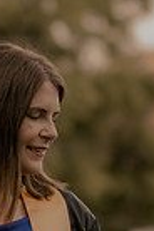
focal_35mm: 244
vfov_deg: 8.4
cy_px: 146
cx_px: -15
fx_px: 1566
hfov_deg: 5.6
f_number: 1.8
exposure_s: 1/250
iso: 320
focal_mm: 50
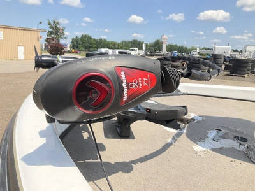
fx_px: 214
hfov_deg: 61.7
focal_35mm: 29
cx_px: 128
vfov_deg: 48.2
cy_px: 96
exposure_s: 1/2058
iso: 25
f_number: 1.8
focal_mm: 3
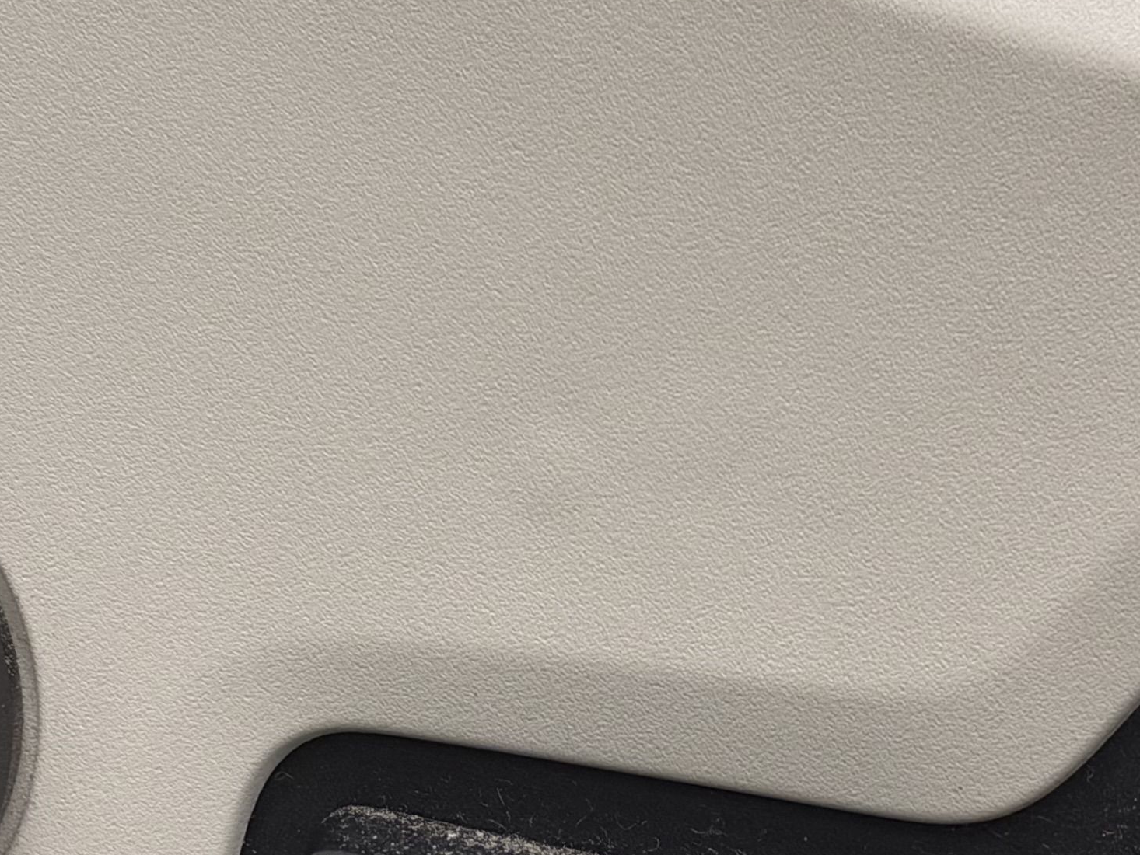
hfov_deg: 14.9
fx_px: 4348
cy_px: 655
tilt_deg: -10.6
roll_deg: +1.5
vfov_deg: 11.2
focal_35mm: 132
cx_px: 574
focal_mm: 6.93
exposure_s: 1/50
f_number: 1.8
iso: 125
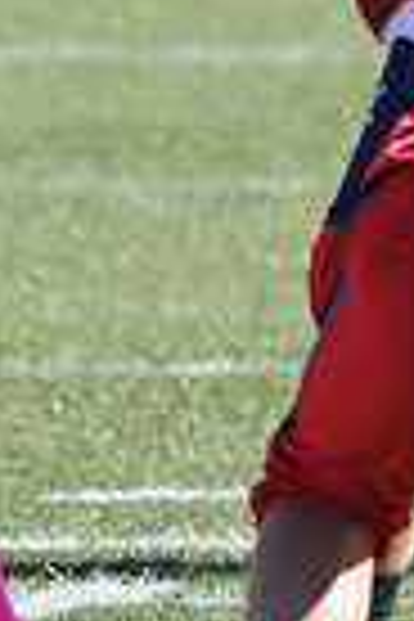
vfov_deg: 1.1
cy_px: -333
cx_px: 772
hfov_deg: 0.7
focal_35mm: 1889
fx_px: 32583
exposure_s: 1/500
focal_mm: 300
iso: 200
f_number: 6.3
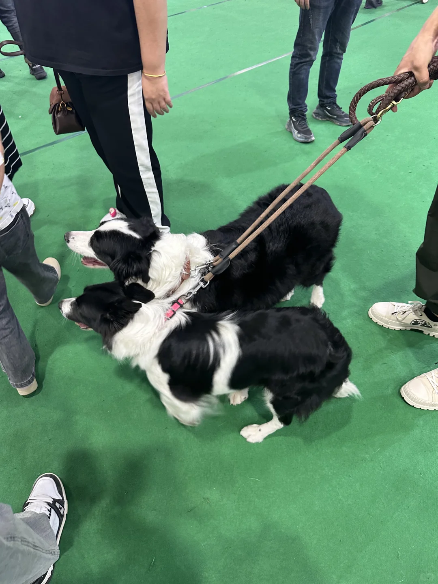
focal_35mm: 24
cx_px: 219
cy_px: 292
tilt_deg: -43.7
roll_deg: -0.8
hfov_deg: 56.8
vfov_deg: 71.6
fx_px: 405
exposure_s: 1/50
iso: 200
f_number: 1.78
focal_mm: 6.86
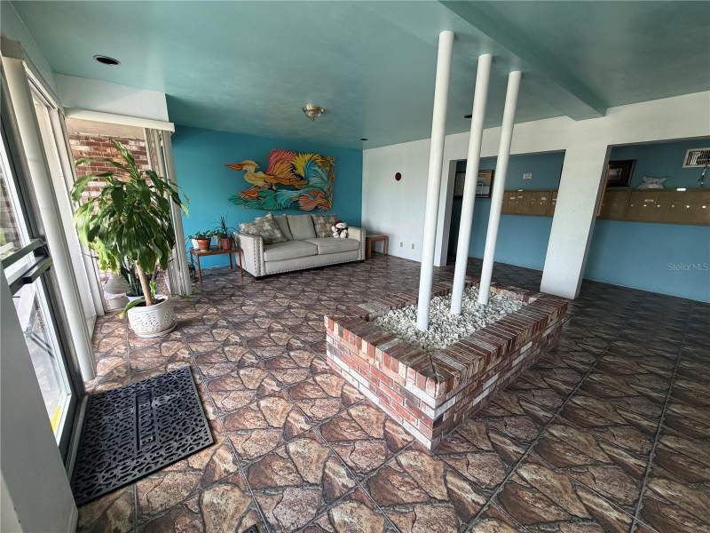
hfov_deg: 102.1
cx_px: 355
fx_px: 287
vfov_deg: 85.7
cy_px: 266
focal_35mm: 14
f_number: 2.2
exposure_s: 1/121
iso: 160
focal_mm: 2.22
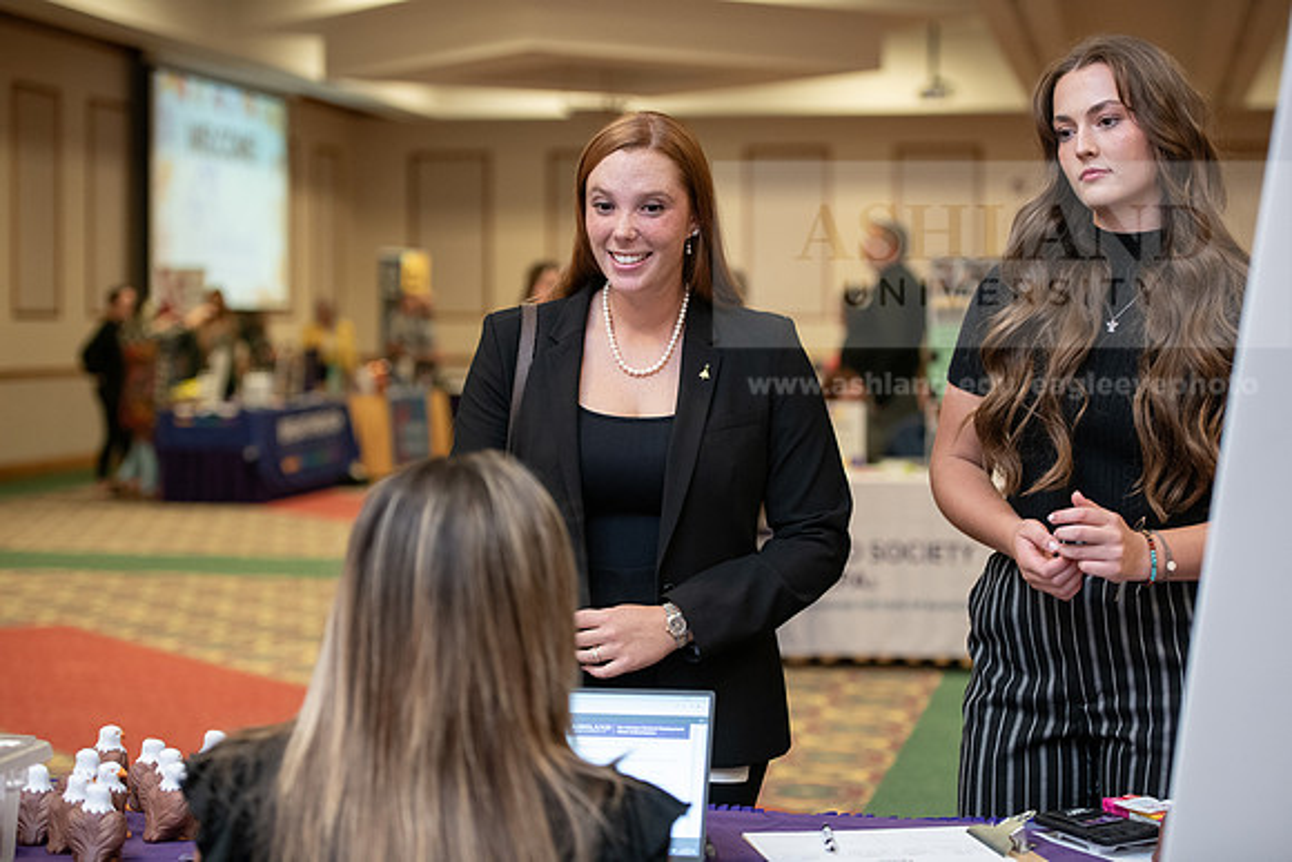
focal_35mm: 70
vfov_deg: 19.5
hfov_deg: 28.8
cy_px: 431
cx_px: 646
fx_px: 2513
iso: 1600
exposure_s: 1/200
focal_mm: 70
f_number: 2.8
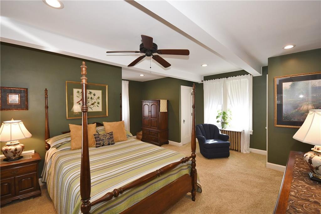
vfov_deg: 77.3
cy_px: 107
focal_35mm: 15
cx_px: 160
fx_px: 134
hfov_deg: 100.4
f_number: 5
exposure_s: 1/60
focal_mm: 10
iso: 800
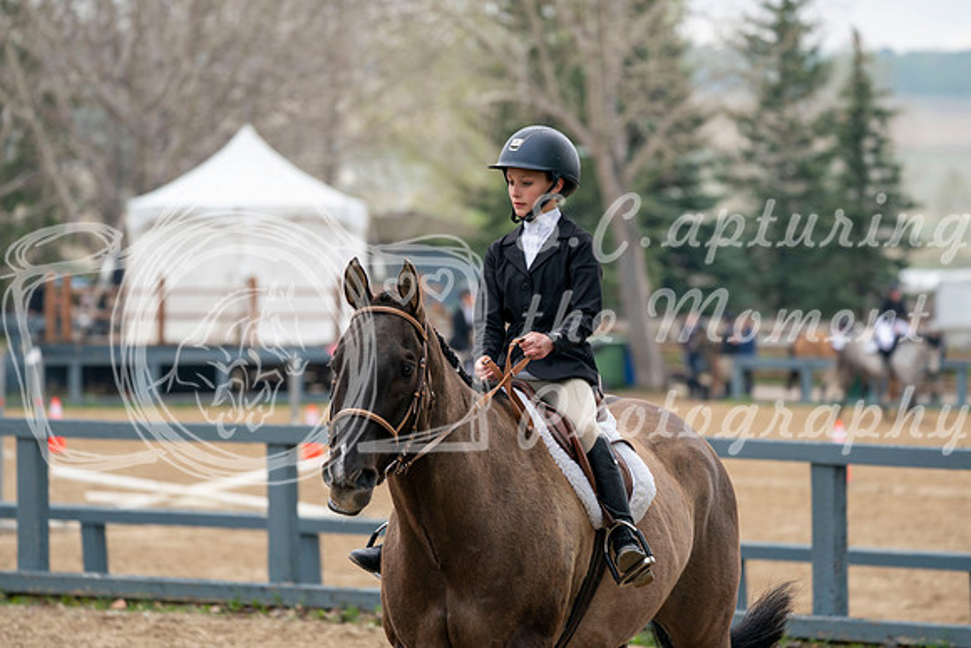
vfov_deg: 6.1
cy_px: 324
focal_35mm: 224
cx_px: 486
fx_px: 6043
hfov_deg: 9.2
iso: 200
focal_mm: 224
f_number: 5.6
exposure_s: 1/250
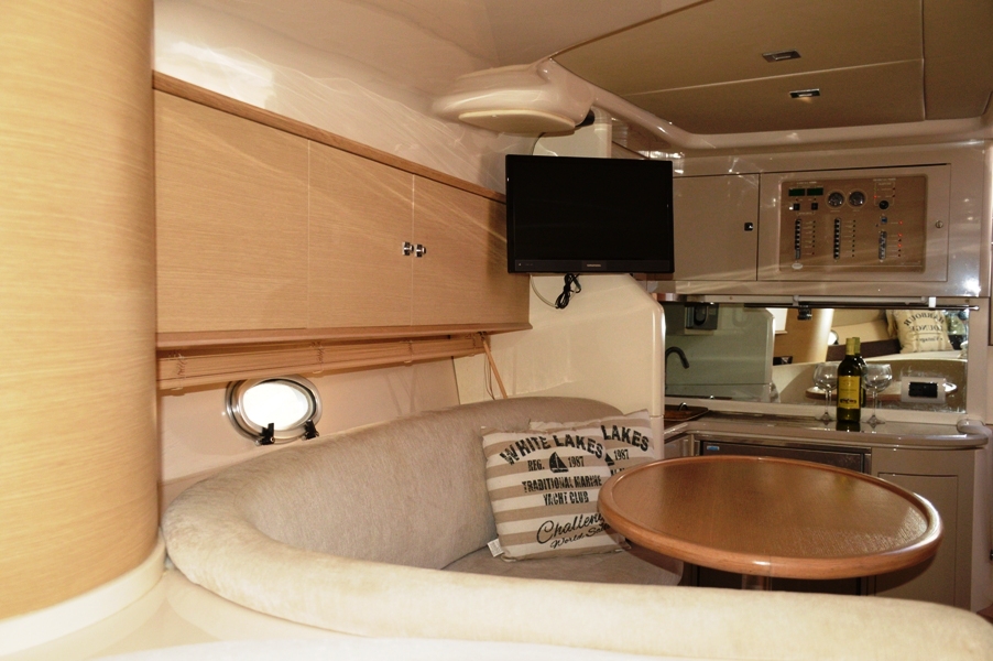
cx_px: 496
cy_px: 330
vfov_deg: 39.9
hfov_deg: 57.3
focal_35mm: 33
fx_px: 910
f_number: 3.5
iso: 800
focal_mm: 22
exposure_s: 1/200
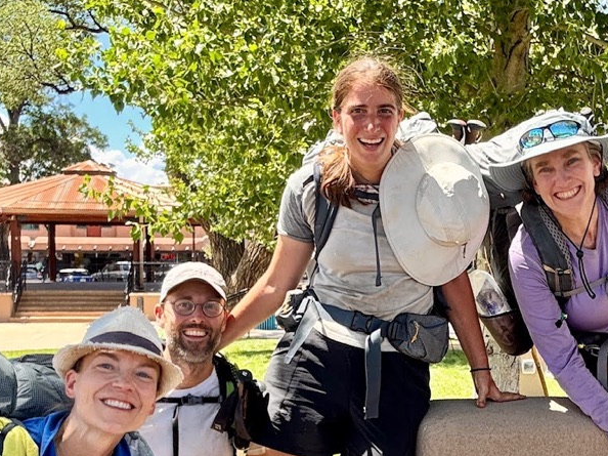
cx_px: 415
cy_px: 327
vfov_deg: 23.5
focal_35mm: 62
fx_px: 1089
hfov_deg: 30.9
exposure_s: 1/235
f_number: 1.9
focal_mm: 2.69
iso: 25
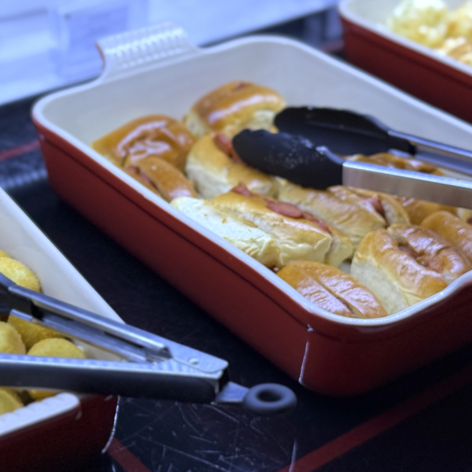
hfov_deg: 22.8
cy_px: 229
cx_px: 115
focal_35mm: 75
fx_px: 1157
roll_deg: -0.5
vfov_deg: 23.1
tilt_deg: -32.3
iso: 200
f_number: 1.78
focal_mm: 6.76
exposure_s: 1/120
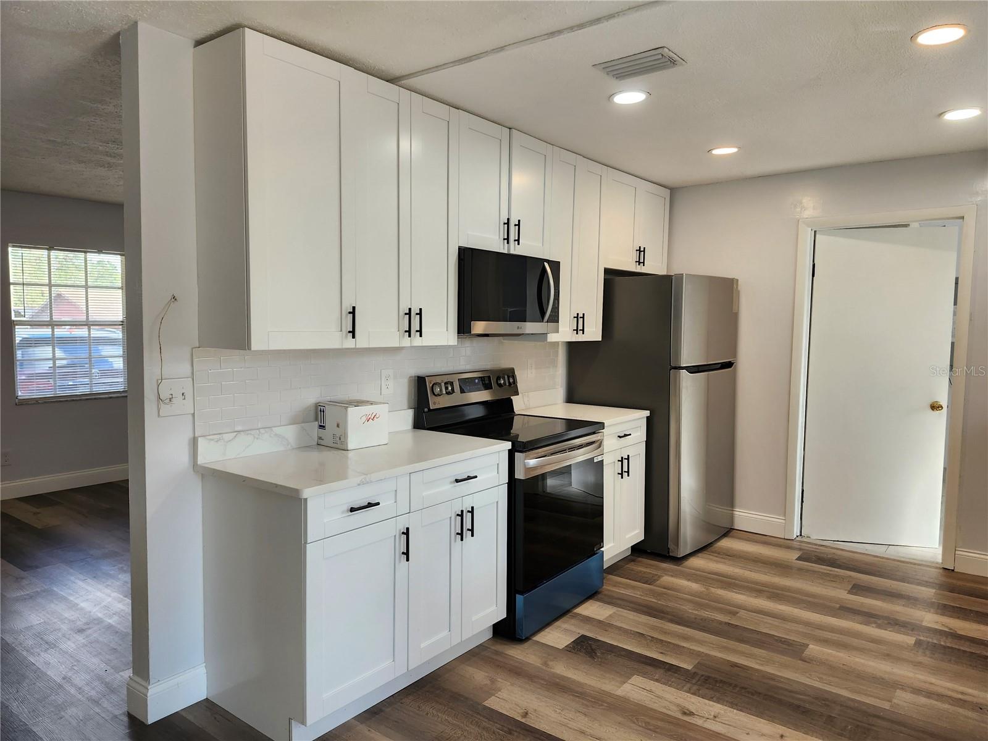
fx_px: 656
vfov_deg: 58.9
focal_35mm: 23
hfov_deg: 73.9
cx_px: 494
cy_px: 370
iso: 160
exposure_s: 1/180
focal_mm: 5.54
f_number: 1.8
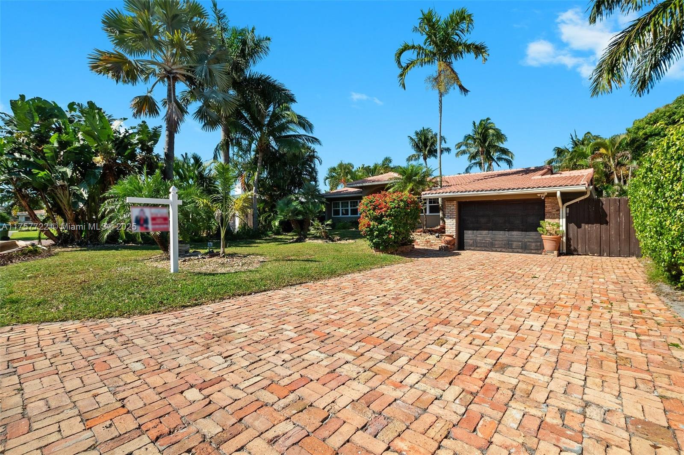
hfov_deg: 100.4
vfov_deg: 77.3
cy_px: 228
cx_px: 342
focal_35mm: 15
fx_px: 285
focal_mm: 10
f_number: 8
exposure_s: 1/640
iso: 200
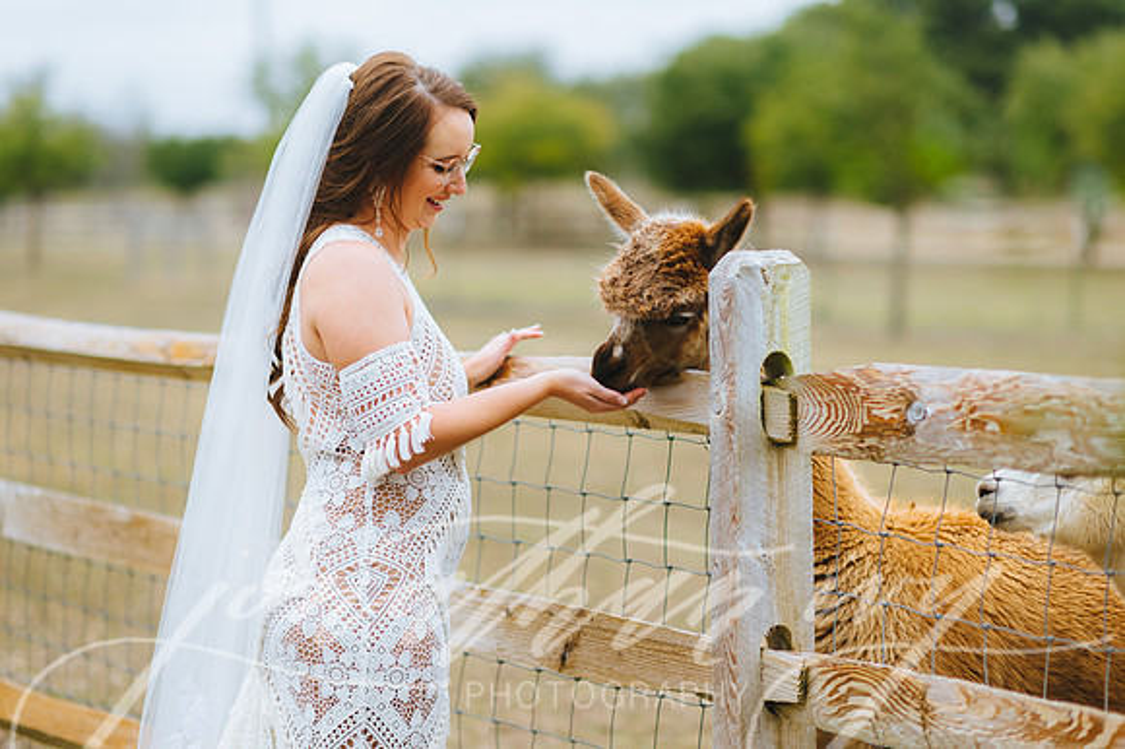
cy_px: 374
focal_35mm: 85
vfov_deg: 16.1
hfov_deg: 23.9
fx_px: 2655
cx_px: 562
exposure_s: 1/1000
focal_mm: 85
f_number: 2
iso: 200
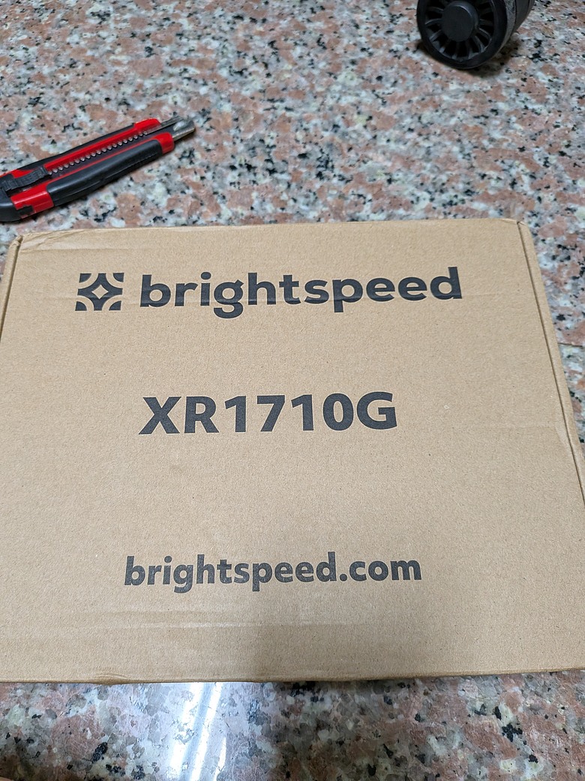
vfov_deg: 71.6
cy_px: 390
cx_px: 292
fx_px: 541
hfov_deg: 56.8
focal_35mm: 24
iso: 239
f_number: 1.7
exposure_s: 1/60
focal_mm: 4.53
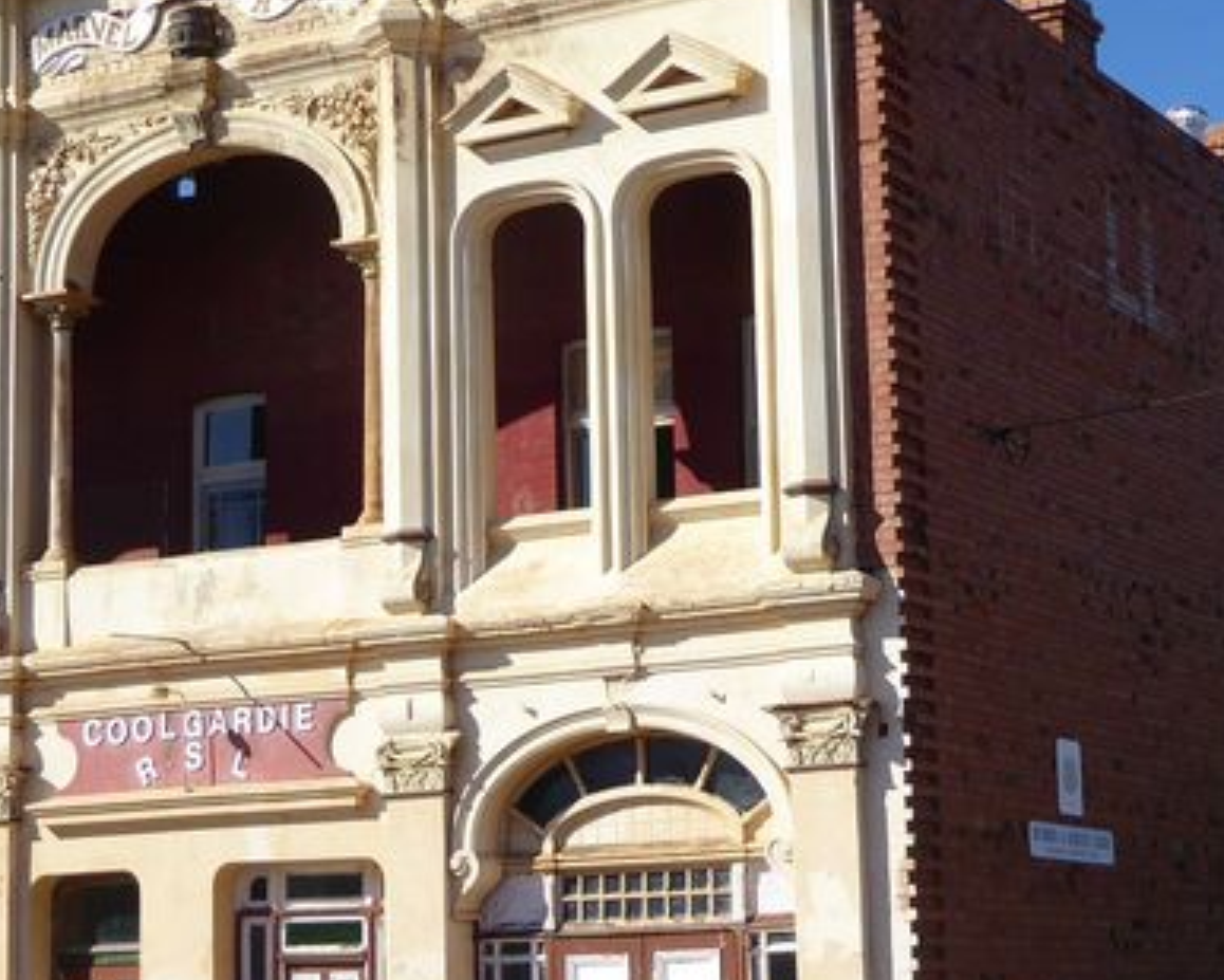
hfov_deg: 22.5
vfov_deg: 18.1
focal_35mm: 85
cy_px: 504
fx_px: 3080
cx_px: 549
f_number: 3.8
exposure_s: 1/640
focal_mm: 7.2
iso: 80
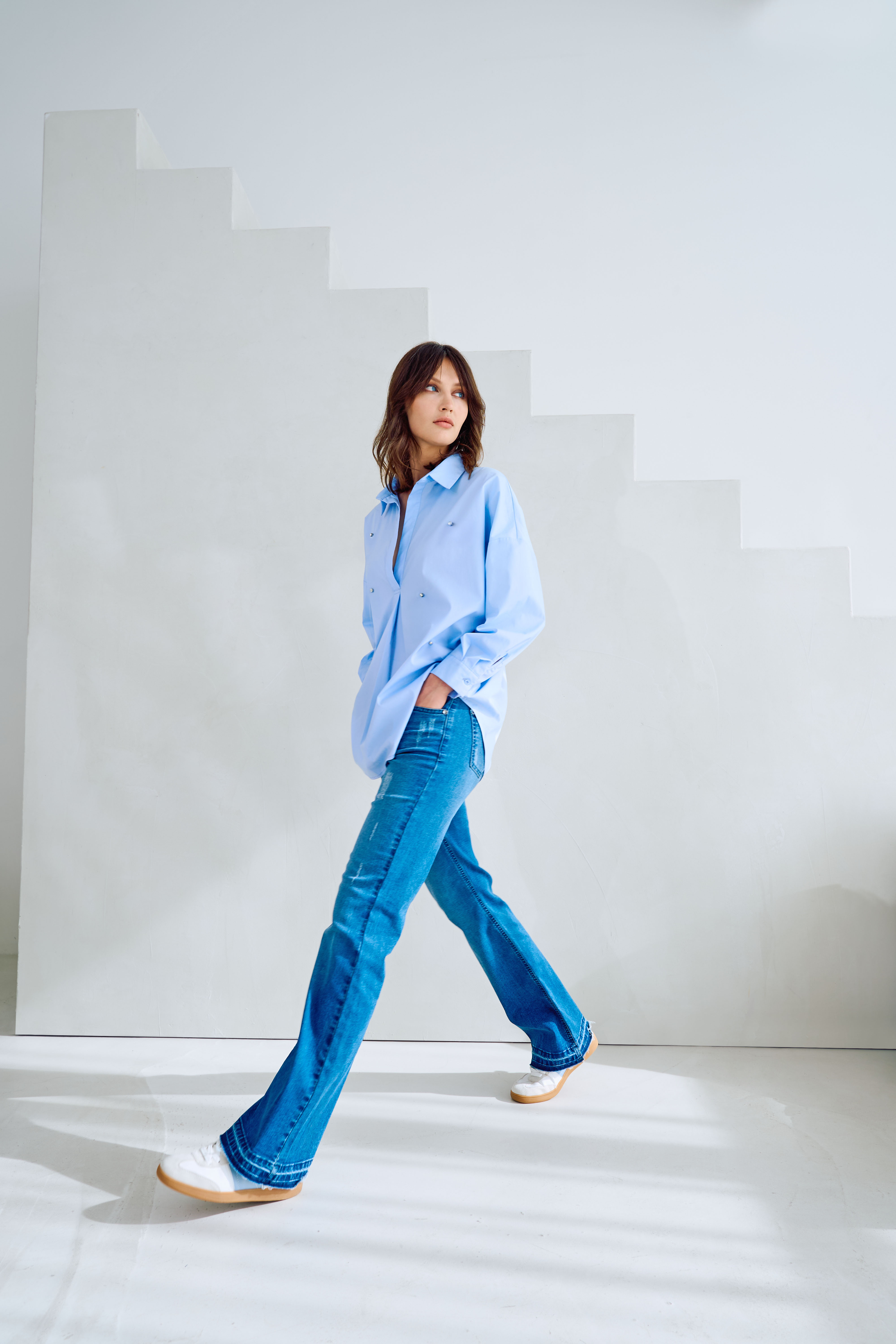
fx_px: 896
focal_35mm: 24
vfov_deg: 73.7
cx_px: 448
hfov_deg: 53.1
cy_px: 672
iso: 200
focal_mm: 24
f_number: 5
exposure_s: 1/250
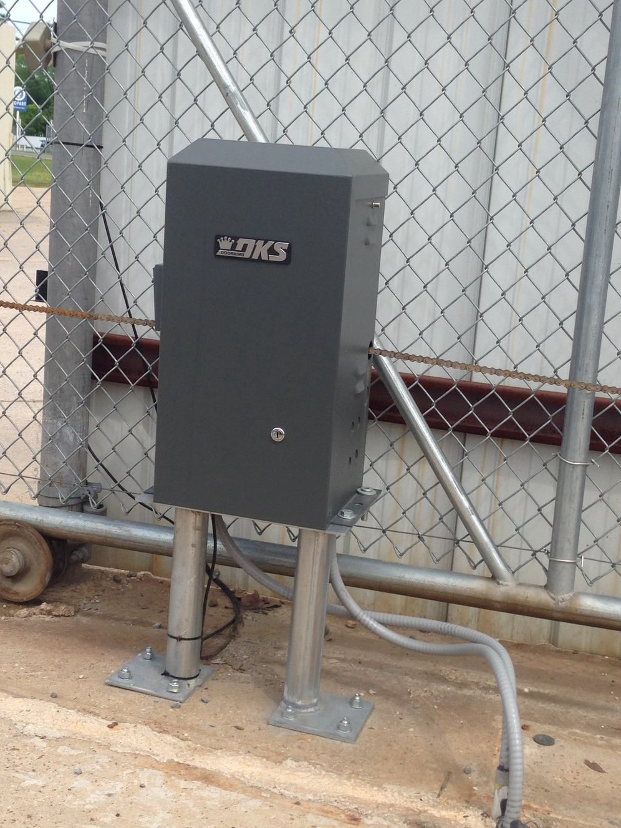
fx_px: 1268
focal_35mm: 53
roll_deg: -4.5
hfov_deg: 27.4
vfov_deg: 36.2
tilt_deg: -7.5
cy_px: 419
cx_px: 236
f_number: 2.4
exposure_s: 1/1022
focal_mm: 4.12
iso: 50
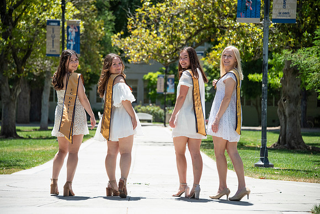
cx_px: 160
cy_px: 107
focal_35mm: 145
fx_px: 1289
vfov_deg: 9.5
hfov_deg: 14.2
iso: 500
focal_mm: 145
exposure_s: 1/2000
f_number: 5.6
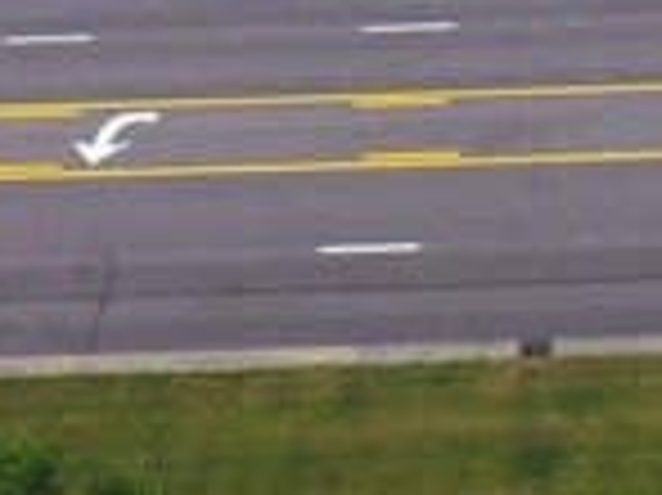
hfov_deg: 21.6
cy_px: -477
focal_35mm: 87
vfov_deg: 14.3
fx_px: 1662
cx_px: 676
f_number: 2.8
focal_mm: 3.61
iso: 100
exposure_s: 1/3472
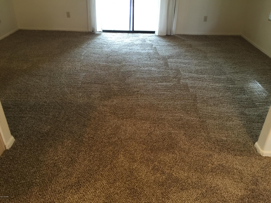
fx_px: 227
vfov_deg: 48.2
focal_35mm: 29
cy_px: 102
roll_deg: -1.5
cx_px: 136
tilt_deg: -32.0
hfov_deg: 61.7
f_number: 2.2
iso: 80
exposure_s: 1/15
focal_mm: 4.15
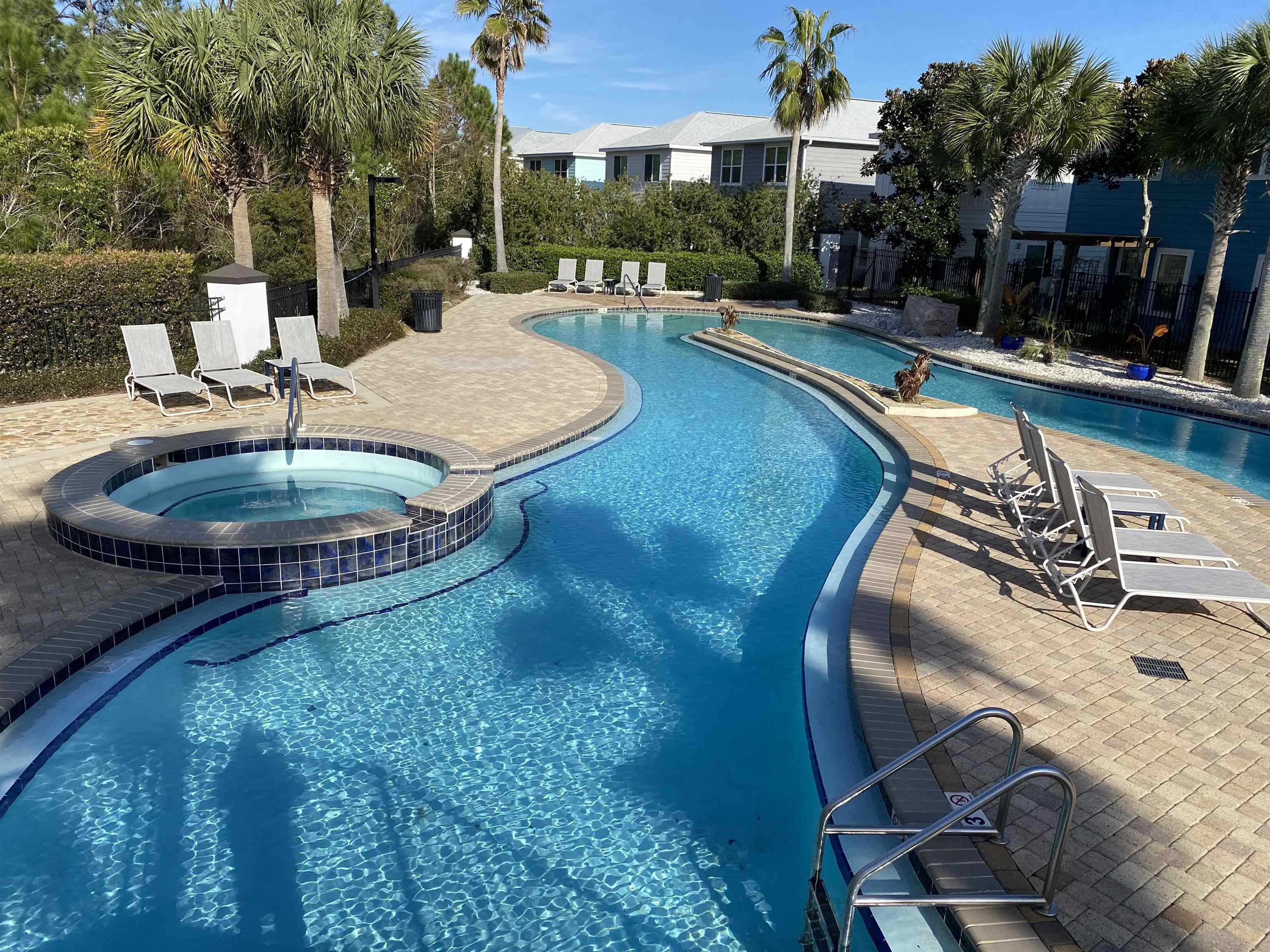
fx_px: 954
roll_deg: -2.5
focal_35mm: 26
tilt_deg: -16.7
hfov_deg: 67.3
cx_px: 635
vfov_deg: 53.1
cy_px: 476
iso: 32
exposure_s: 1/2817
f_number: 1.8
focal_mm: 4.25
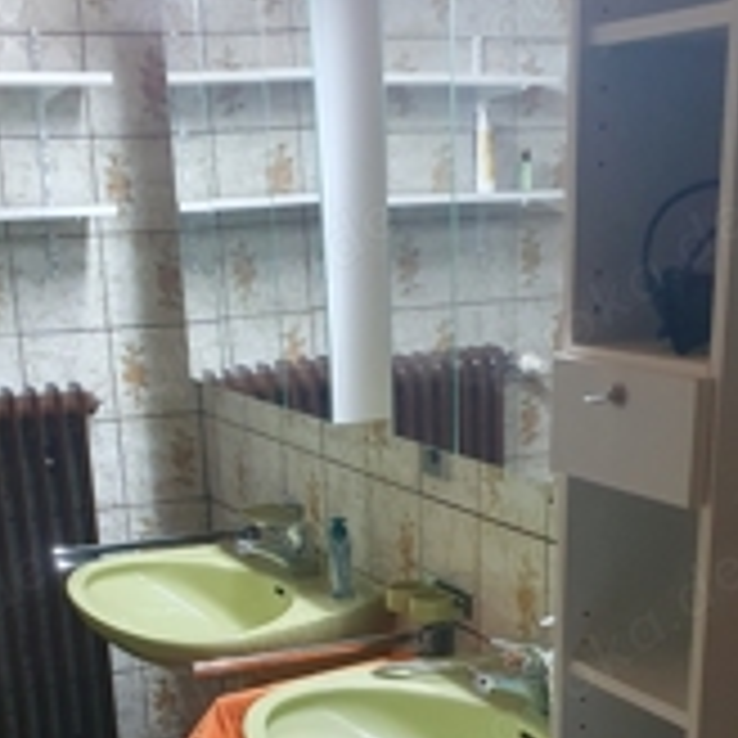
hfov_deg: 30.6
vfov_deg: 29.0
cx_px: 351
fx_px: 1351
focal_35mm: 56
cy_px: 698
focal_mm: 4.32
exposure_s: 1/50
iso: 640
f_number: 2.4
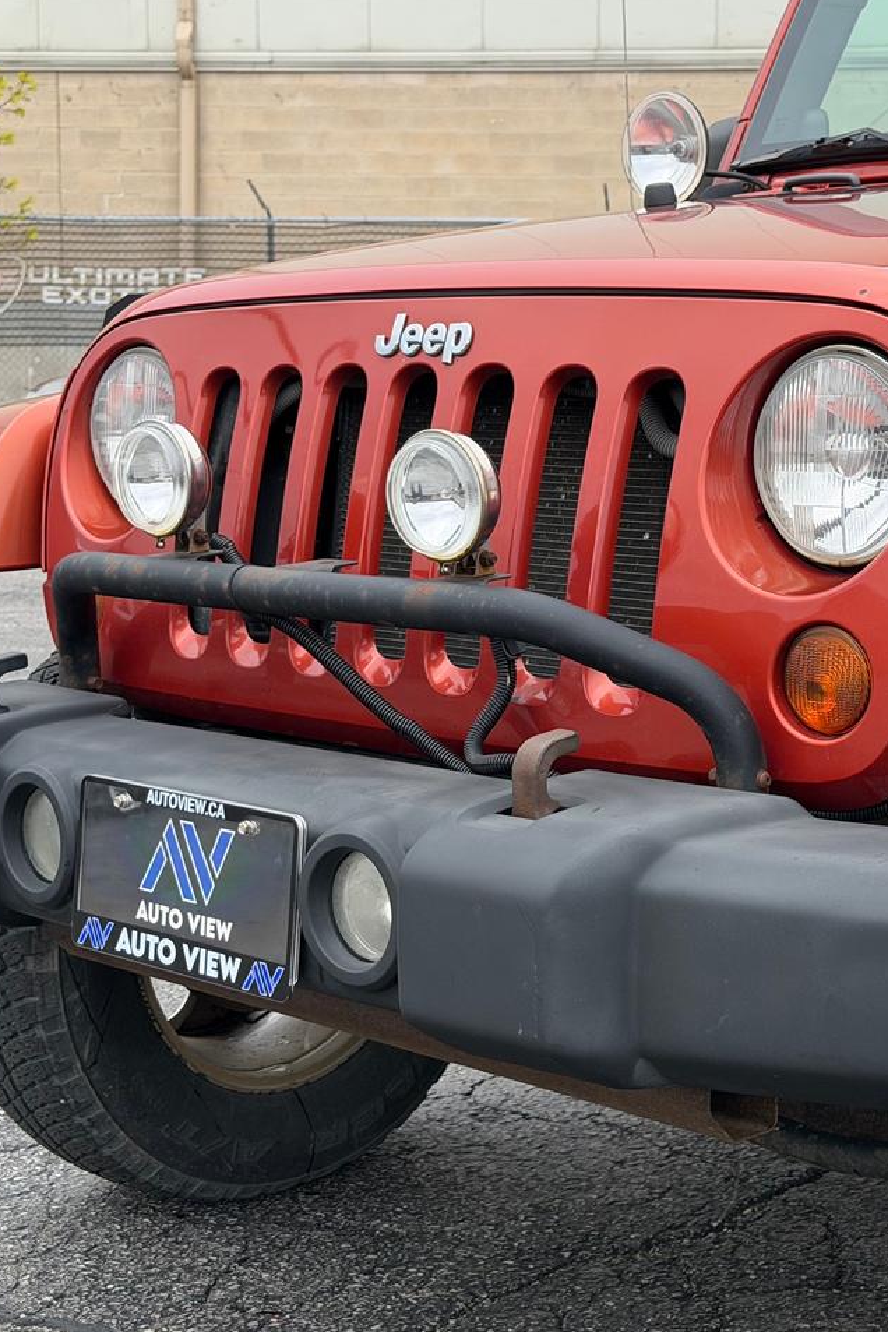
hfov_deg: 20.3
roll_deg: -1.0
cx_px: 561
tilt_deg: -8.4
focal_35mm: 67
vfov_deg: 30.1
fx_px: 2479
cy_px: 663
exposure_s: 1/1754
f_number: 1.78
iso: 80
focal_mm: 6.76
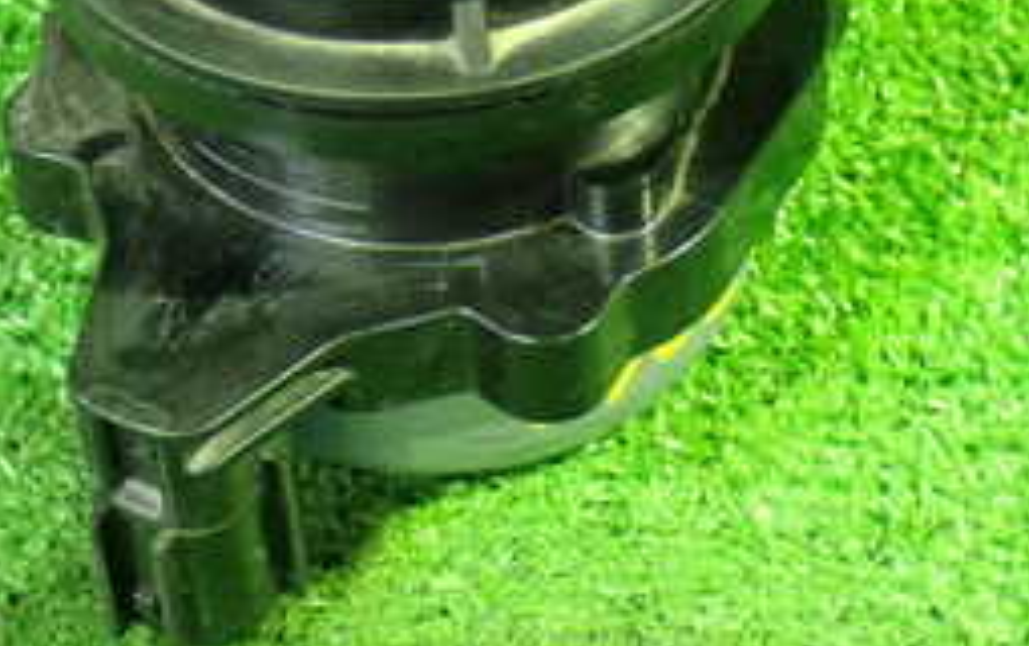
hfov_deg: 17.7
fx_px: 3285
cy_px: -16
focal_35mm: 117
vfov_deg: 11.1
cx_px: 270
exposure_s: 1/13
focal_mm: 8.4
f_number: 3.1
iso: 1000
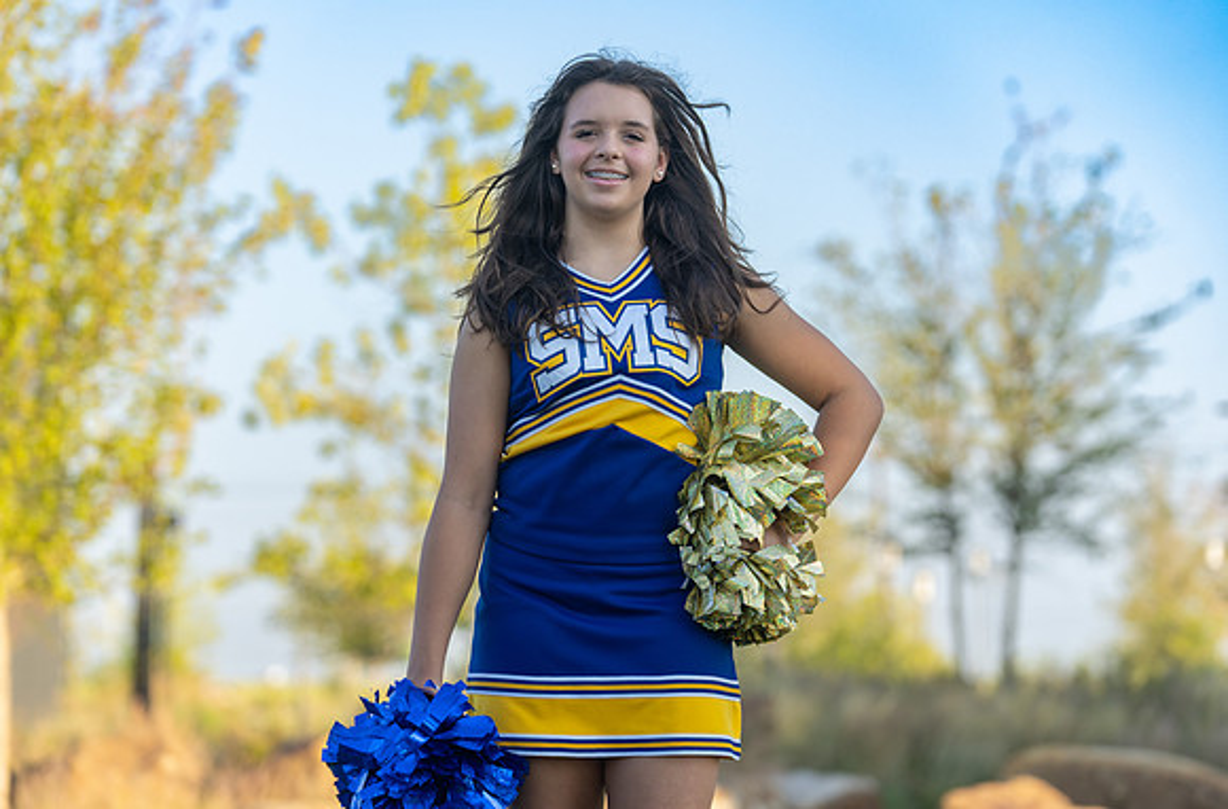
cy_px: 375
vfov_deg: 10.3
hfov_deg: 15.6
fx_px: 4491
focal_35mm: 132
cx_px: 589
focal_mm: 120
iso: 100
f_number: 3.5
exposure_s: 1/400
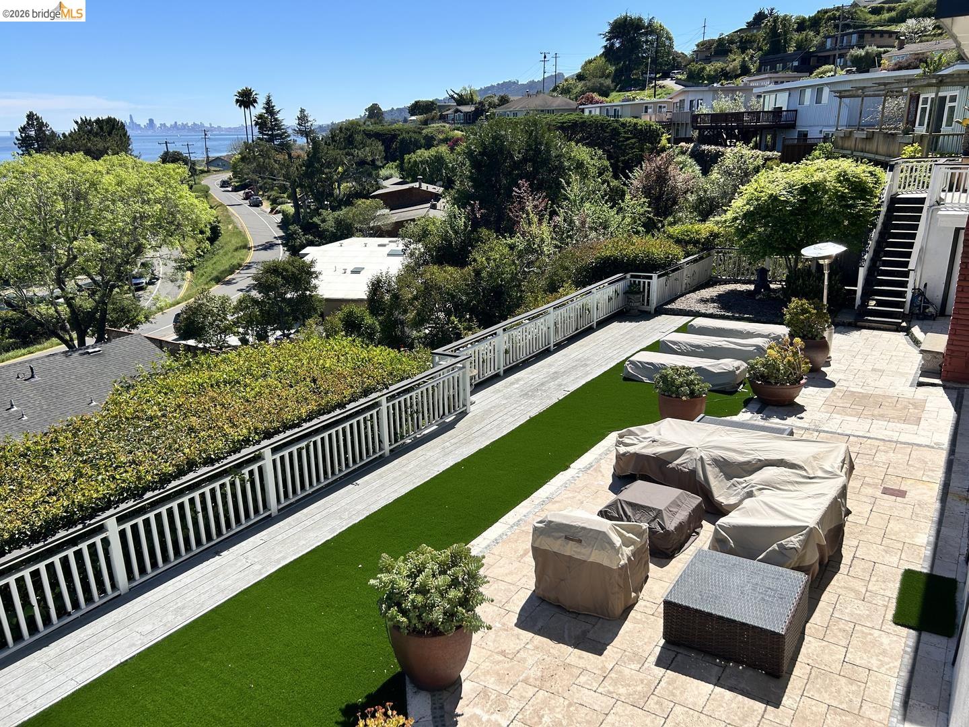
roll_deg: +1.1
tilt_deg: -18.3
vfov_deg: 53.1
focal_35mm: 26
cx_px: 484
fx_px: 728
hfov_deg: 67.3
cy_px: 364
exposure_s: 1/4274
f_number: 1.5
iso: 50
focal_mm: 5.7
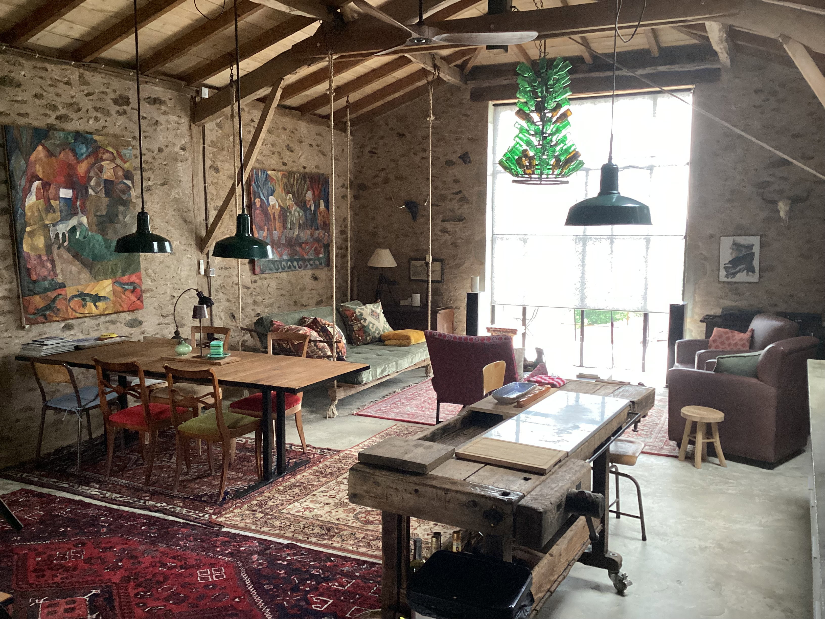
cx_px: 412
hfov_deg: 58.4
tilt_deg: -6.5
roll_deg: +0.9
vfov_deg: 45.4
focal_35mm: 31
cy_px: 310
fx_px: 739
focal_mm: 3.3
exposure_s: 1/60
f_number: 2.4
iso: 250
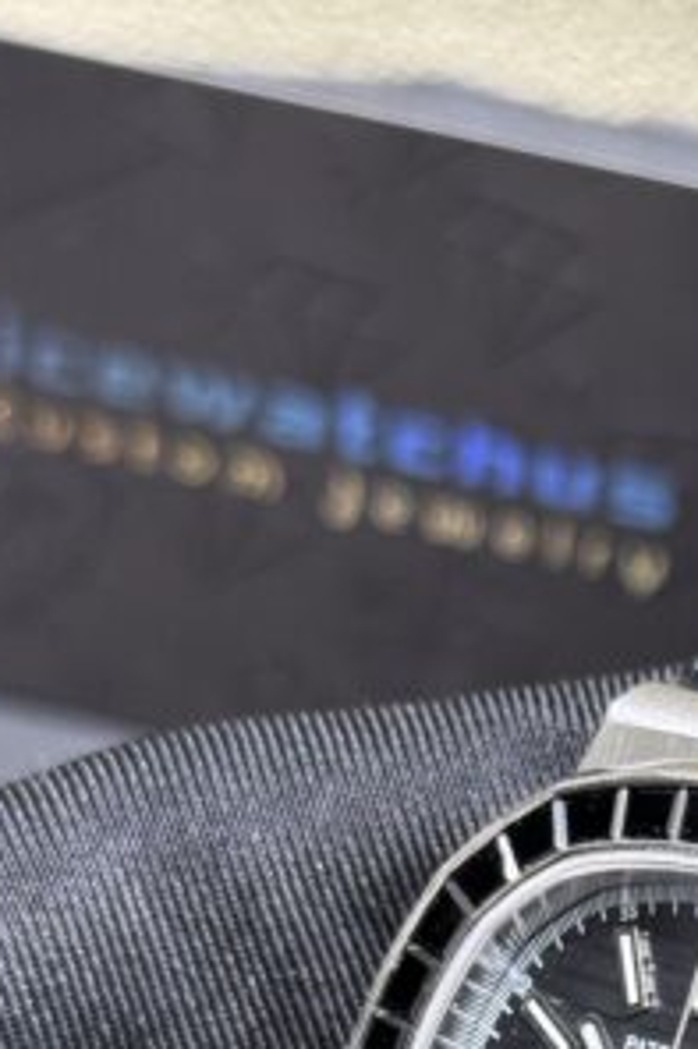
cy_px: 1219
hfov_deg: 10.1
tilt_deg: -50.9
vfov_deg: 14.8
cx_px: 733
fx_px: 3931
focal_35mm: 135
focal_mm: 6.76
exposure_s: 1/50
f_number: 1.78
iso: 160
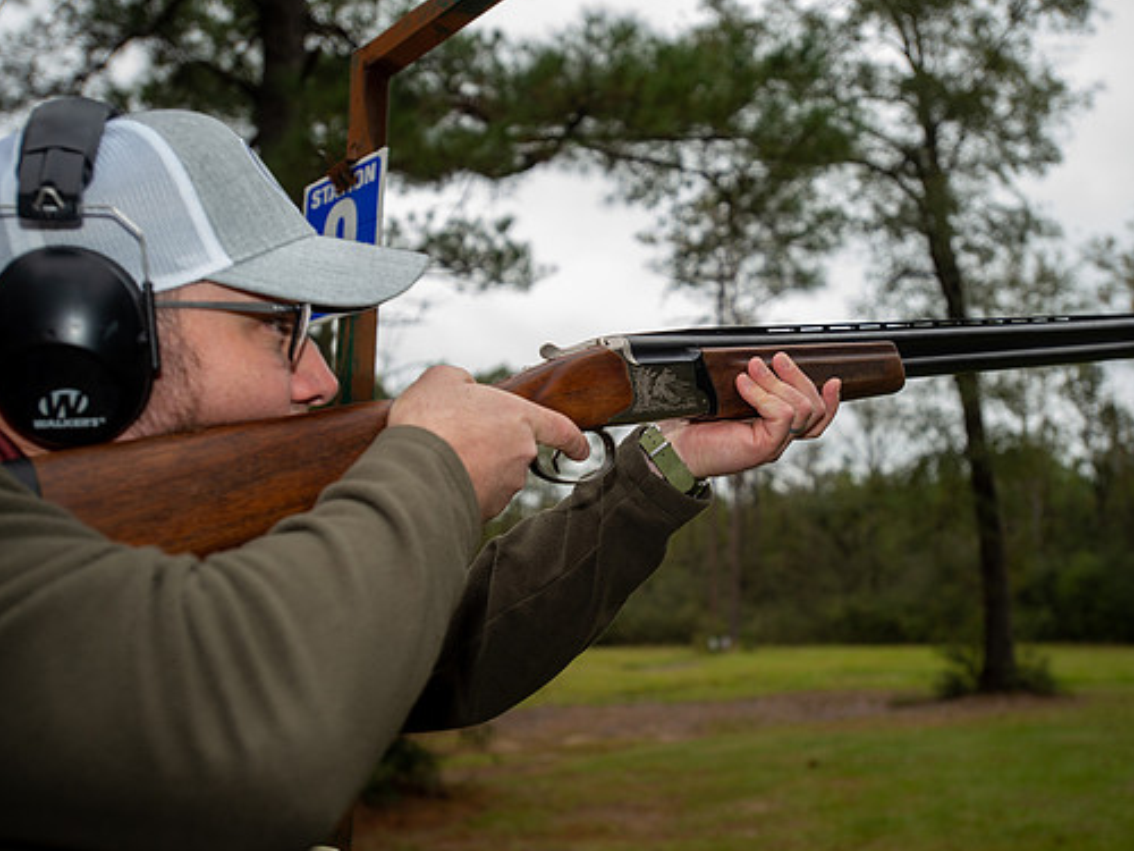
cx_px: 631
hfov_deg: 47.8
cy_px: 420
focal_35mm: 39
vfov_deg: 36.8
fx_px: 1278
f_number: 4
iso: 320
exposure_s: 1/250
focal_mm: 35
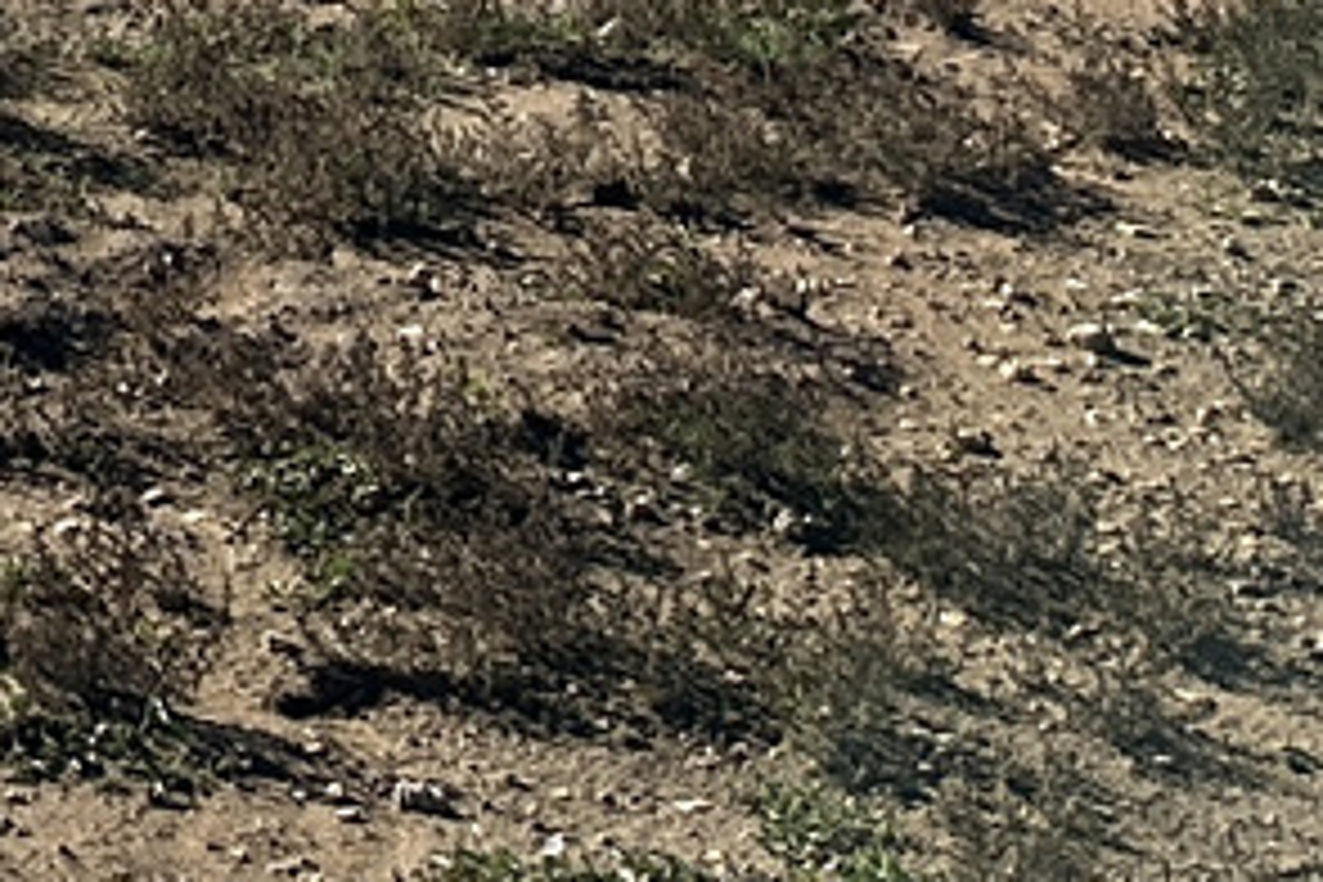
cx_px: -2124
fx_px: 6394
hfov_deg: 10.0
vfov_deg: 6.6
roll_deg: +1.3
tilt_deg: +5.6
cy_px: -2344
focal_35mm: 174
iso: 80
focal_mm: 6.86
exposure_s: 1/7576
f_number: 1.78
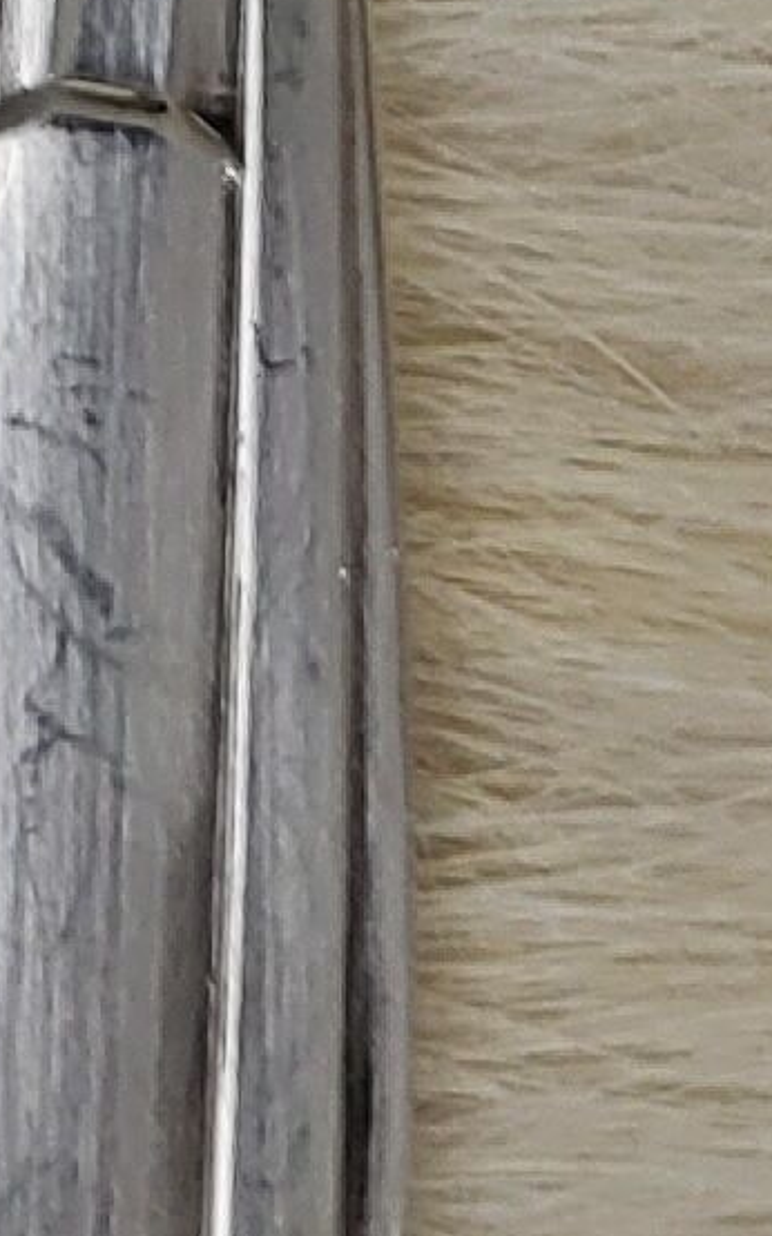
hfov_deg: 6.2
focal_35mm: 199
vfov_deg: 9.5
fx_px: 6702
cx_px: -1252
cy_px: -1640
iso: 200
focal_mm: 5.4
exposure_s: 1/100
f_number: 1.8
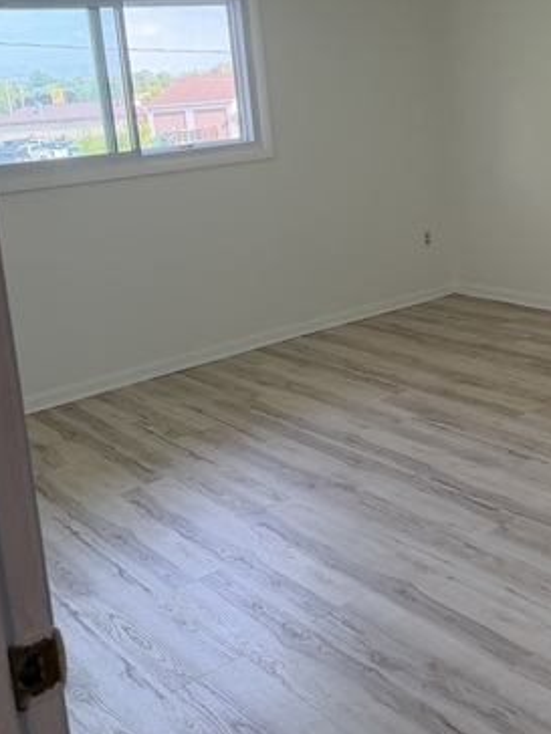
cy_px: 265
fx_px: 934
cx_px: 303
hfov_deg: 32.9
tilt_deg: -11.2
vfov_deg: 42.5
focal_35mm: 44
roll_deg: +4.9
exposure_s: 1/161
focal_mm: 6.76
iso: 200
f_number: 1.78
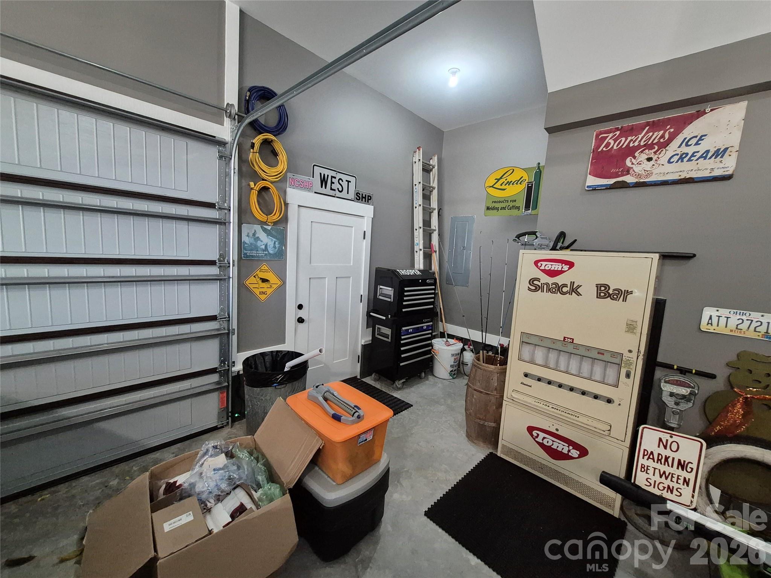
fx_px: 290
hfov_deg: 106.2
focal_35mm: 13
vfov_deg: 89.9
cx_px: 386
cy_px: 289
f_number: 2.2
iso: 800
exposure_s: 1/60
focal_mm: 1.74
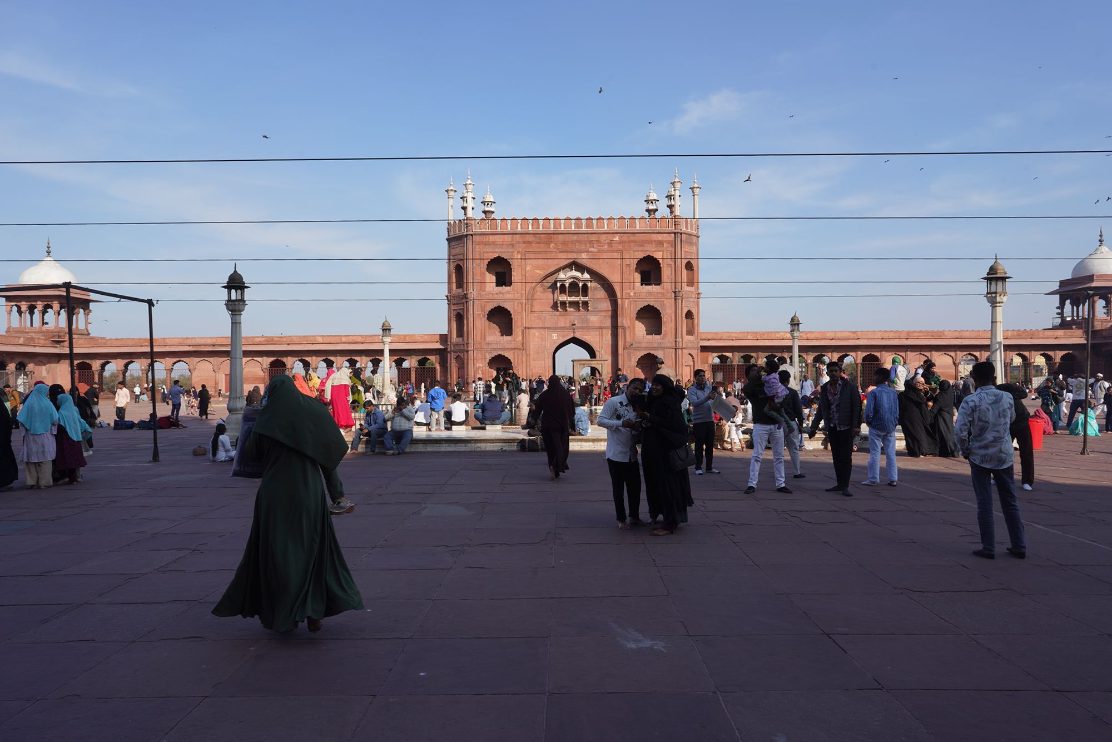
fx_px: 741
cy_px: 371
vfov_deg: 53.1
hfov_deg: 73.7
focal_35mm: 24
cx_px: 556
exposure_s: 1/100
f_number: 14
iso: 100
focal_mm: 24
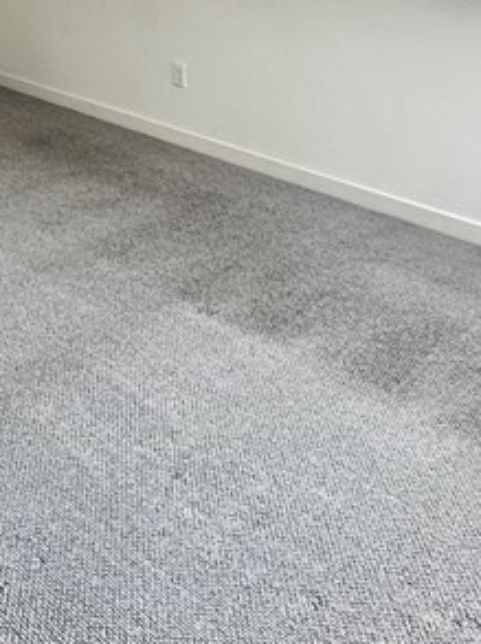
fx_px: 910
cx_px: 99
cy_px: -132
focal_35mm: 49
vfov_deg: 32.2
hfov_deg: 29.0
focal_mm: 2.22
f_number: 2.2
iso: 250
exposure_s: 1/120
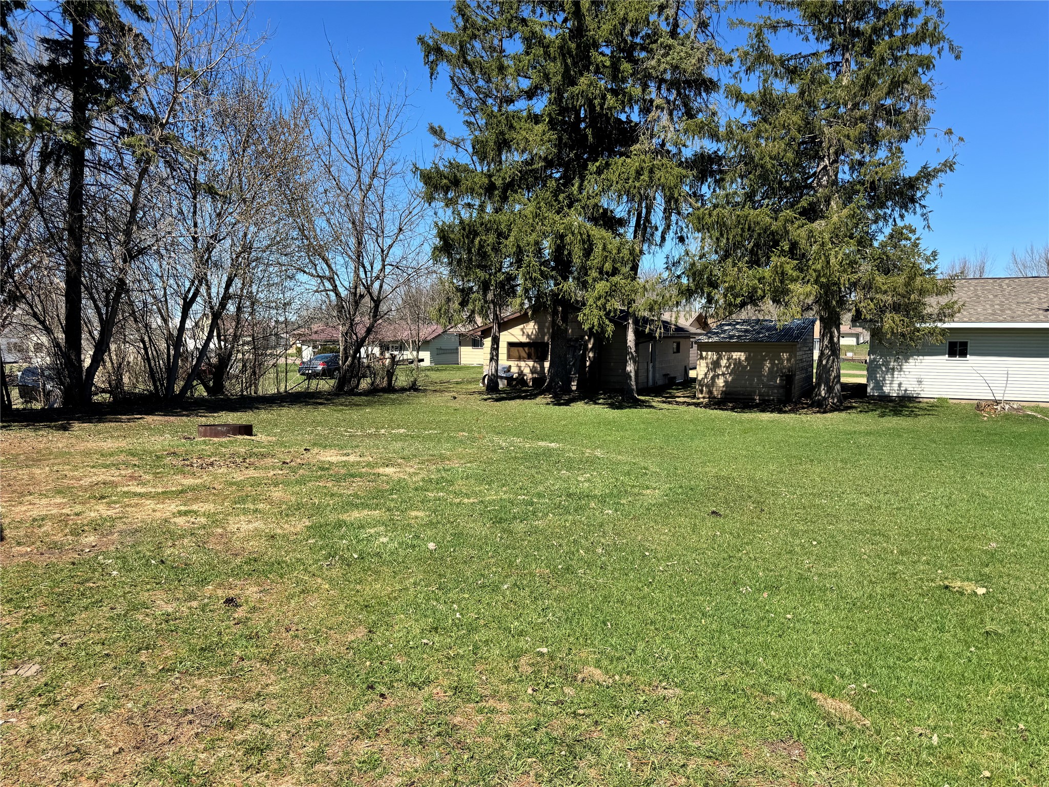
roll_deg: -0.6
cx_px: 524
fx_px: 727
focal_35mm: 24
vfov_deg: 56.8
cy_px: 394
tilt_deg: -6.3
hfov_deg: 71.6
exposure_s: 1/3247
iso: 80
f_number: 1.78
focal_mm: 6.76
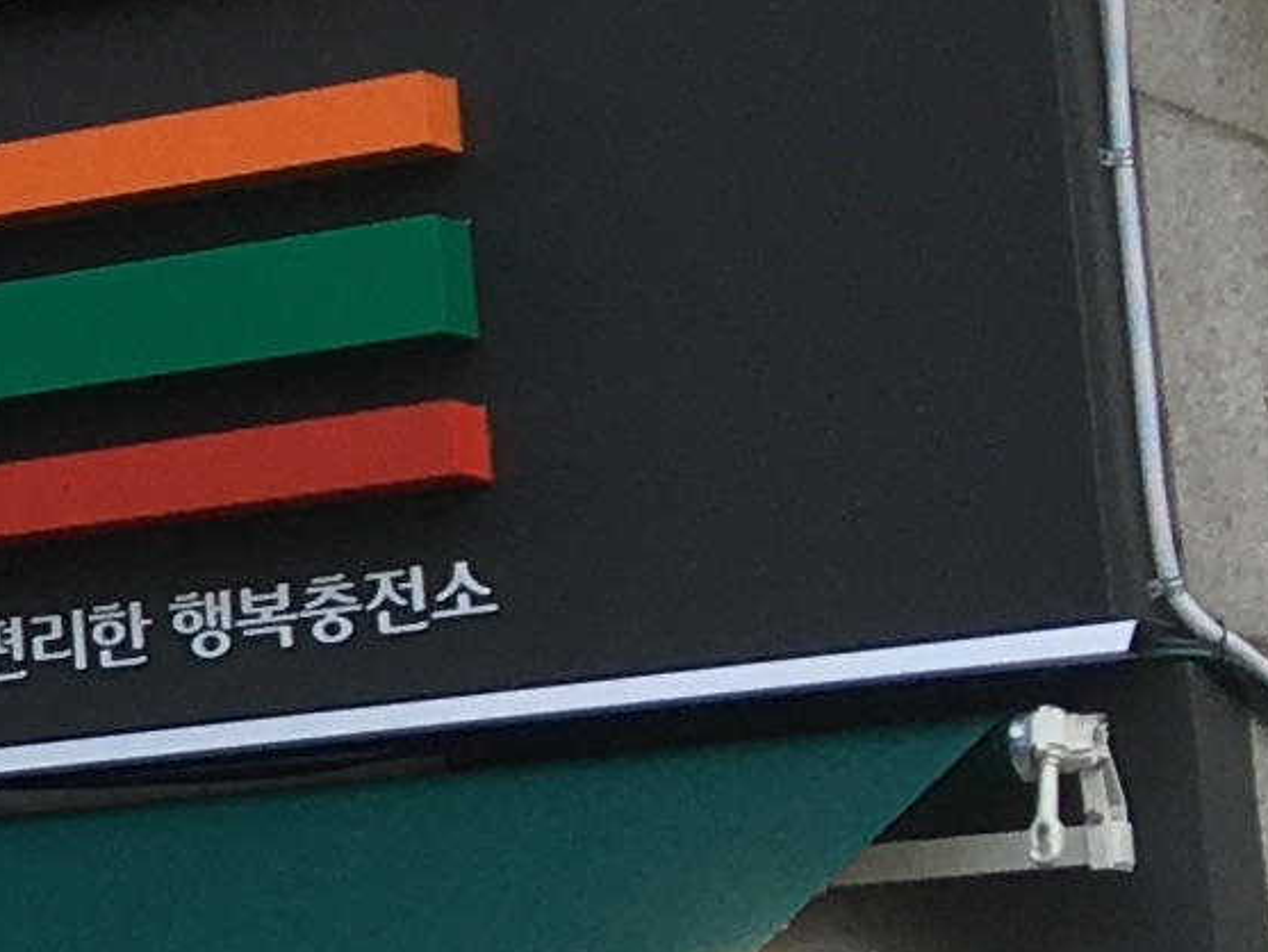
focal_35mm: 210
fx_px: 7694
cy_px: 376
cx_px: -2745
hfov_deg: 7.9
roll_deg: +0.7
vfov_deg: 7.1
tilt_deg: +11.1
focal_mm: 4.15
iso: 25
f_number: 2.2
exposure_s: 1/127
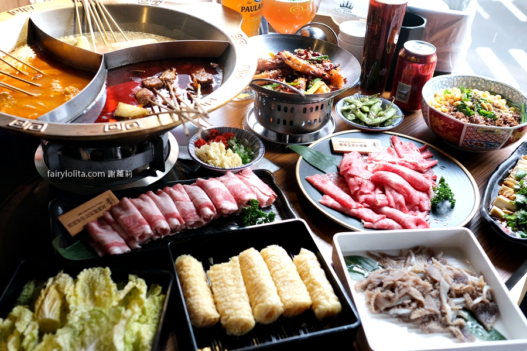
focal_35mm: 35
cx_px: 264
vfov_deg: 37.9
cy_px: 176
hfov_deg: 54.4
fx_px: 512
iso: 1000
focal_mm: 23
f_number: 3.2
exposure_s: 1/280
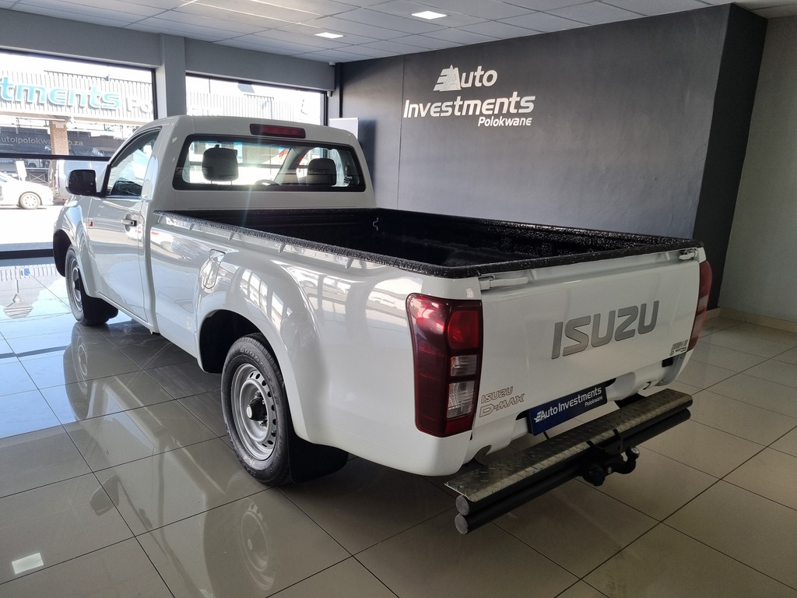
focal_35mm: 26
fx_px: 599
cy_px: 299
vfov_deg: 53.1
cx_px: 398
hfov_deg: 67.3
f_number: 1.8
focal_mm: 5.4
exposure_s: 1/172
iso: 50
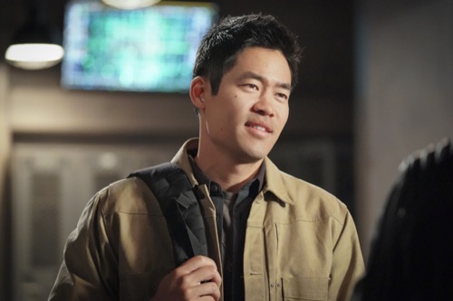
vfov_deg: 12.9
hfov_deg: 19.3
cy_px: 150
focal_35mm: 106
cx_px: 226
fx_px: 1333
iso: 20000
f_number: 2.8
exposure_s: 1/125
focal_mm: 106
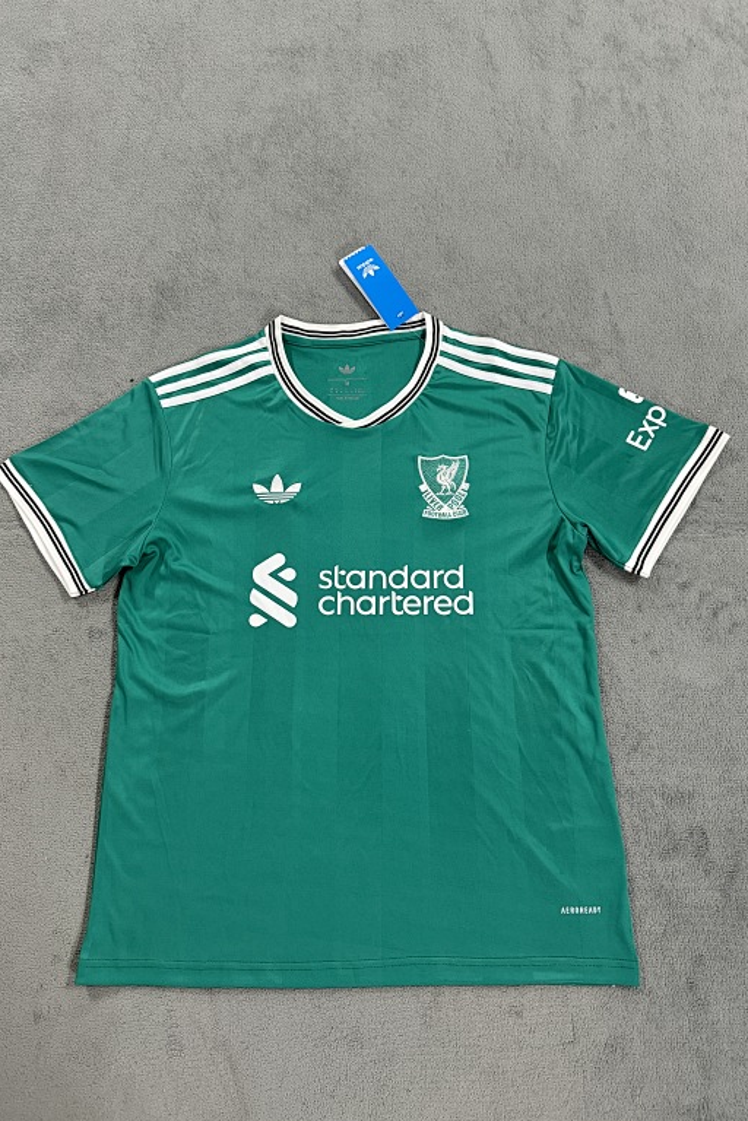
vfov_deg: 69.4
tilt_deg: -76.1
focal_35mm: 26
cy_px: 559
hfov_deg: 49.5
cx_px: 352
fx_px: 810
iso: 320
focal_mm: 6.76
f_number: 1.78
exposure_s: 1/60
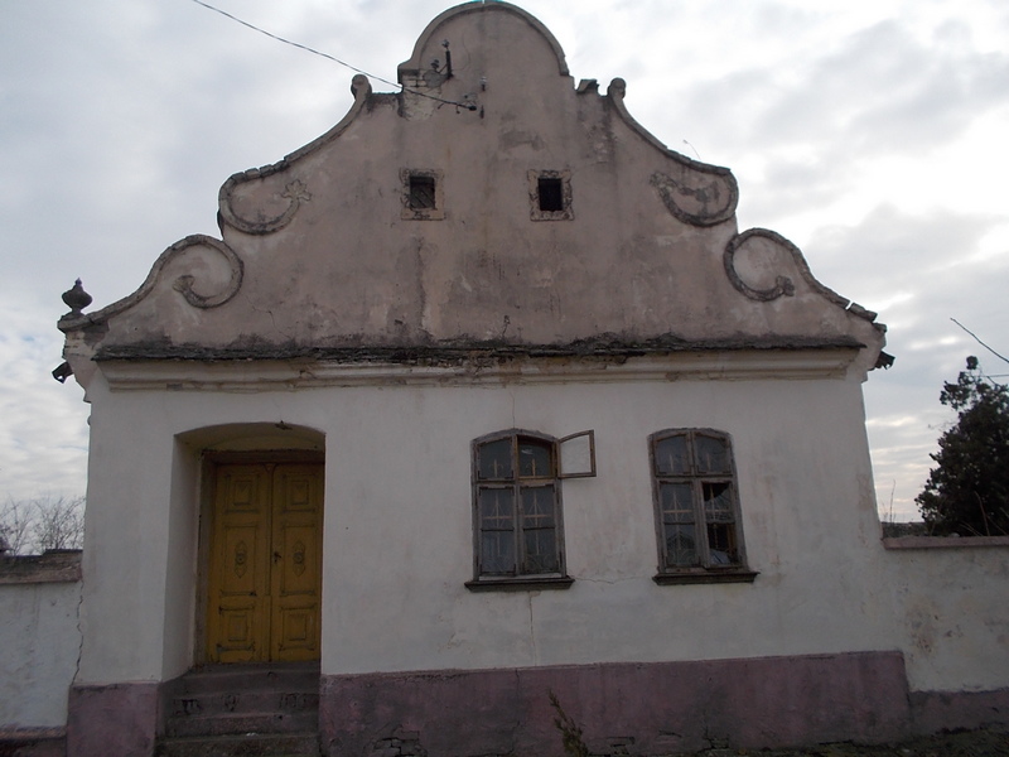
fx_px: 845
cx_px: 504
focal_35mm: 29
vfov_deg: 48.2
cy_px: 378
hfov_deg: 61.7
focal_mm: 4.1
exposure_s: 1/640
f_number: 3.3
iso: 80
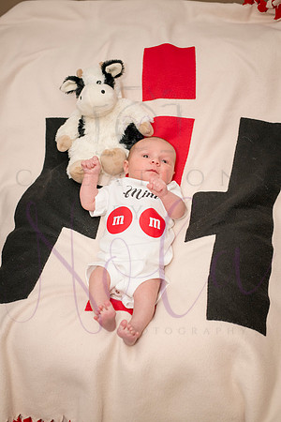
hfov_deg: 27.0
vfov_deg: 39.6
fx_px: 585
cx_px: 140
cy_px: 211
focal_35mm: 50
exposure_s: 1/250
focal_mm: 50
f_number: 4
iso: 800
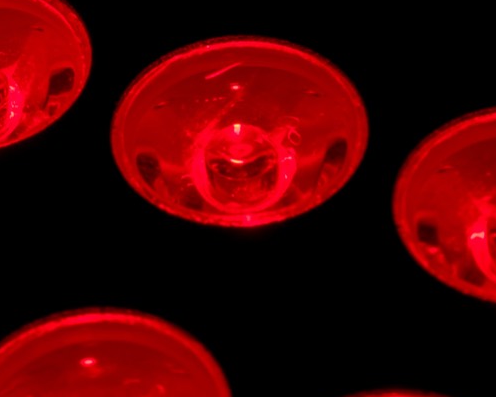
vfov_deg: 6.2
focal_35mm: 248
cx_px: -274
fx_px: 3641
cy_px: 106
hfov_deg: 7.6
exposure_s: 1/125
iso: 50
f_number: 11
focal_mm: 55
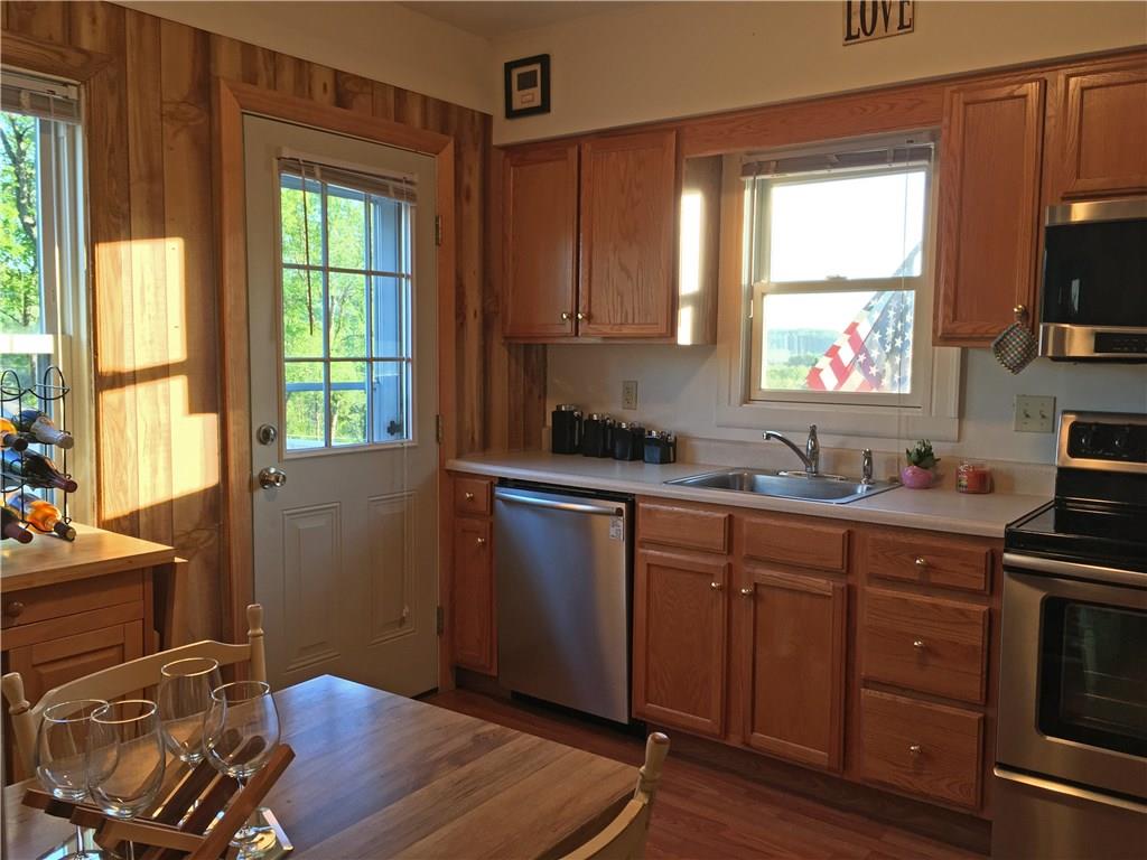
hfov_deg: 61.7
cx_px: 574
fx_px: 961
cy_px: 430
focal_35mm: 29
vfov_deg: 48.2
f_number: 2.2
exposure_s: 1/30
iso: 32
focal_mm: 4.15
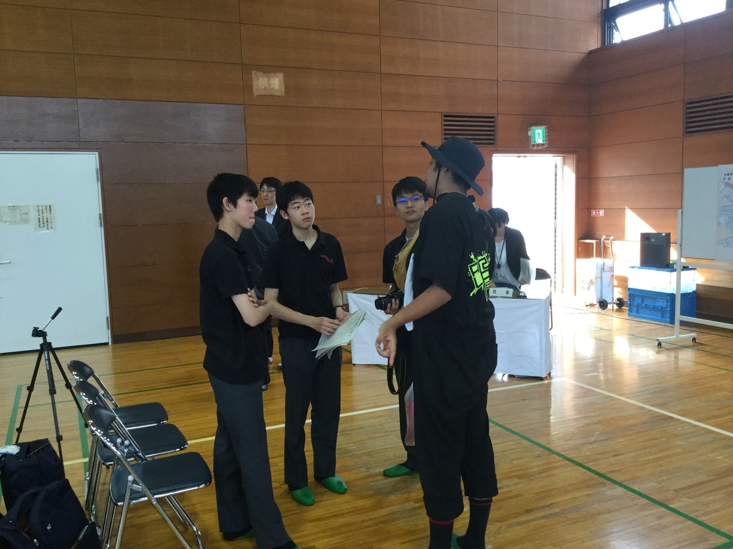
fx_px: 656
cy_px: 274
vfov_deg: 45.4
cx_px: 366
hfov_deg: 58.4
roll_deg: +2.3
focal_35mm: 31
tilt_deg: -5.2
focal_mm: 3.3
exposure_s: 1/30
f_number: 2.4
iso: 40
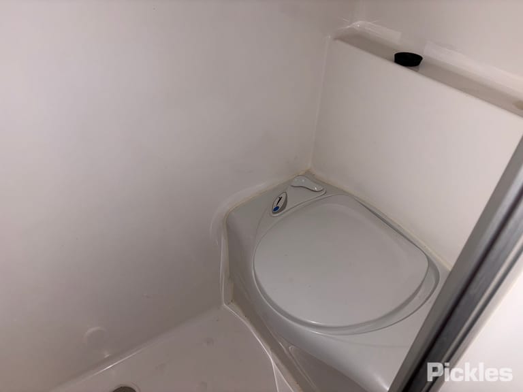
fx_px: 393
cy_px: 196
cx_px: 262
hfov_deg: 67.3
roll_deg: -3.3
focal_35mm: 26
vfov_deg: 53.1
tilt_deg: -39.3
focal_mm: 5.96
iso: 40
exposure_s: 1/4
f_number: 1.6
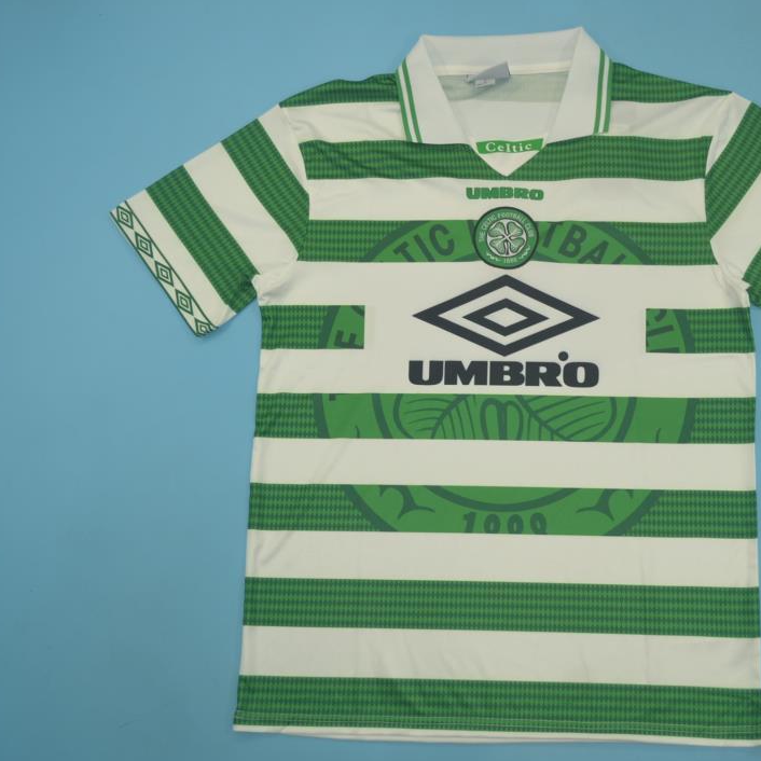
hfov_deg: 42.3
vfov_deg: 42.8
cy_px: 385
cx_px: 500
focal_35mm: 39
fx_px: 970
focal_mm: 20
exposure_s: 1/200
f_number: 4
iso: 200
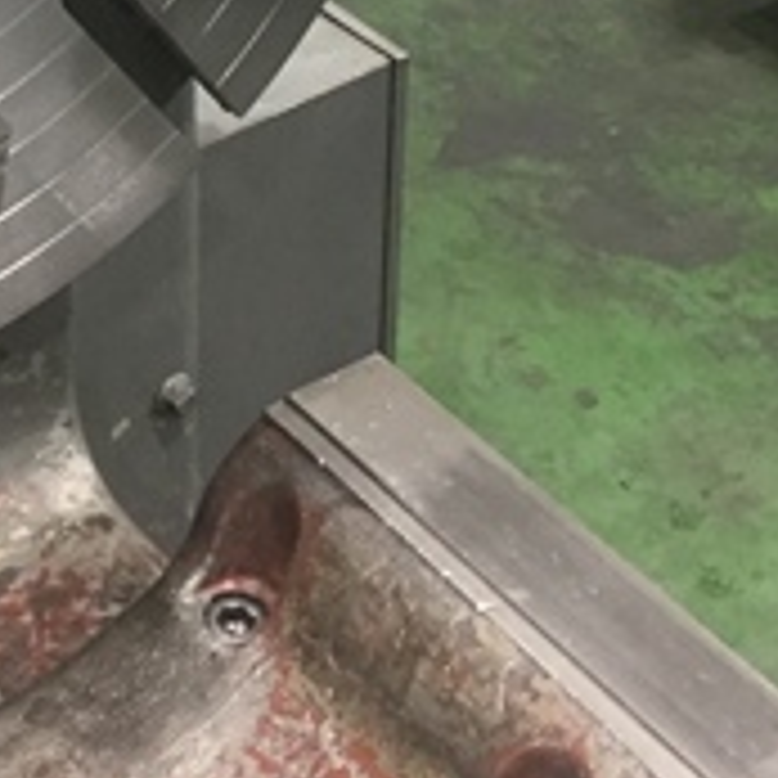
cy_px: -261
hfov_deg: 17.9
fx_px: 2416
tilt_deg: -27.0
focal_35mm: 95
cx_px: 40
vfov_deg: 17.1
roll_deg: -1.3
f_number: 2.2
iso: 200
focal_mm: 4.15
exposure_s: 1/30
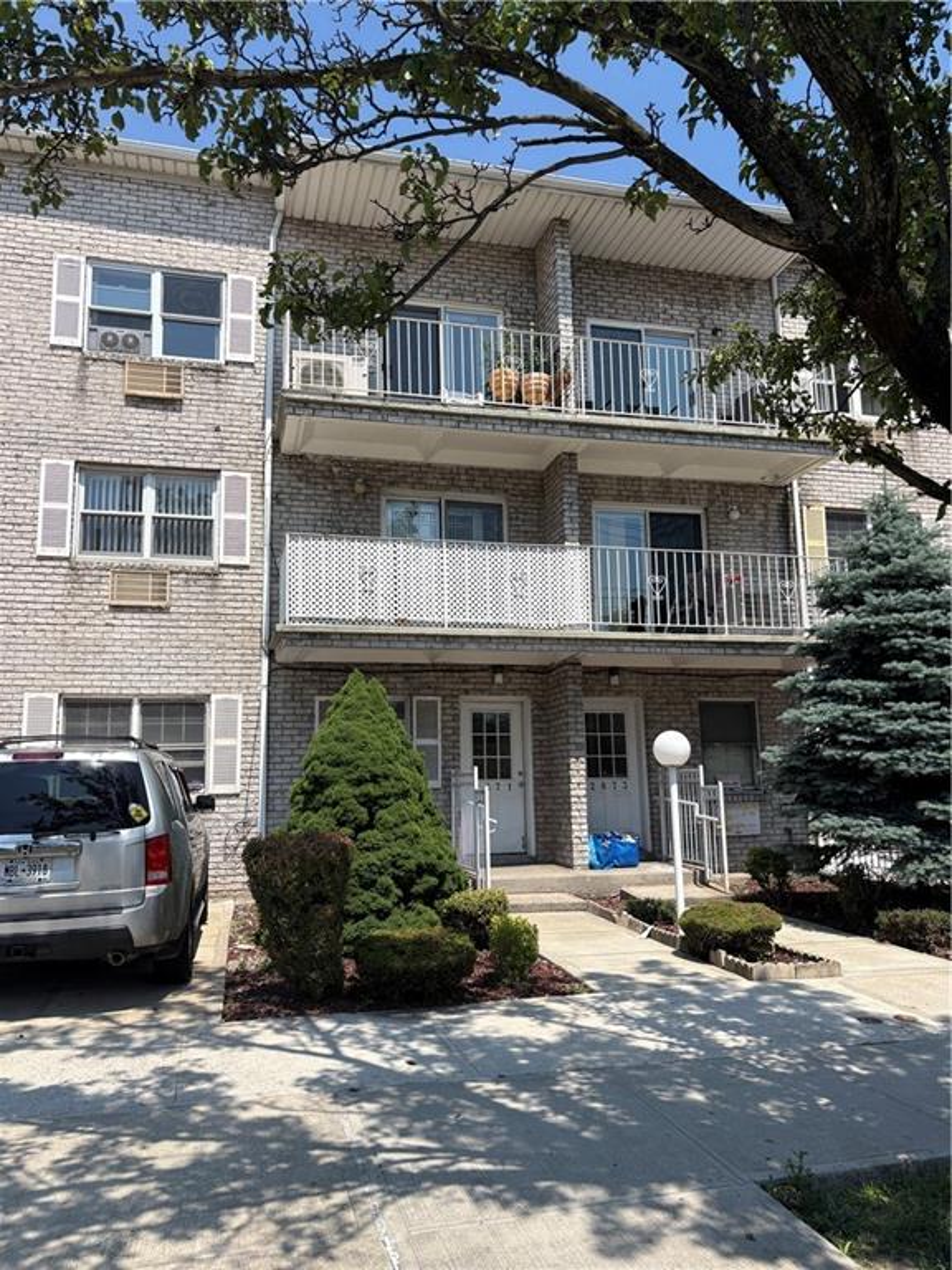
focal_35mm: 26
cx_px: 476
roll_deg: +0.8
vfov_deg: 67.3
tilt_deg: +10.7
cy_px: 635
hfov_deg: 53.1
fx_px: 953
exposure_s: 1/3623
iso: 50
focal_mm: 5.96
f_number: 1.6
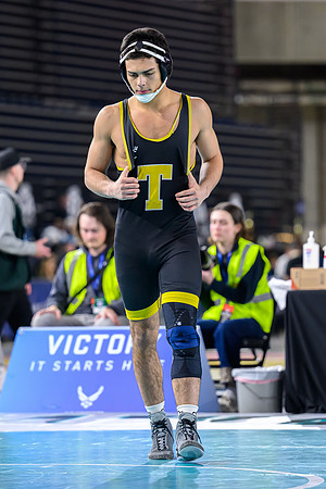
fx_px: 3026
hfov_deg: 6.2
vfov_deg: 9.2
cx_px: 136
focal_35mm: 223
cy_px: 225
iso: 2500
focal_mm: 135
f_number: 2.8
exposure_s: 1/500
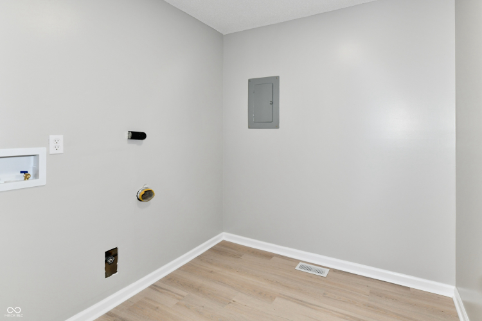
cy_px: 160
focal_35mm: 16
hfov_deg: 96.7
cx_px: 241
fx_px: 214
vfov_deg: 73.7
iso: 640
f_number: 6.3
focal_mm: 16
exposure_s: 1/60
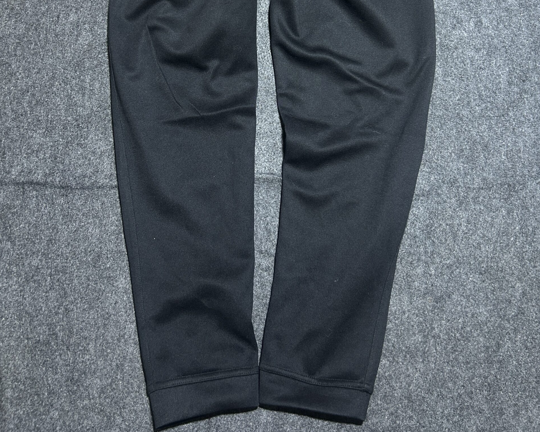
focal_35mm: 34
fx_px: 543
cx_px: 269
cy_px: 95
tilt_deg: -55.4
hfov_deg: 52.8
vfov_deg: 41.7
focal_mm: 5.7
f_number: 1.5
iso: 160
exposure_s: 1/50
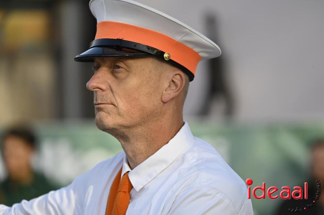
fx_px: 2517
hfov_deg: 7.4
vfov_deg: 4.9
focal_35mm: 280
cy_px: 108
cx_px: 162
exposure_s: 1/1000
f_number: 5.3
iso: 400
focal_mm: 280
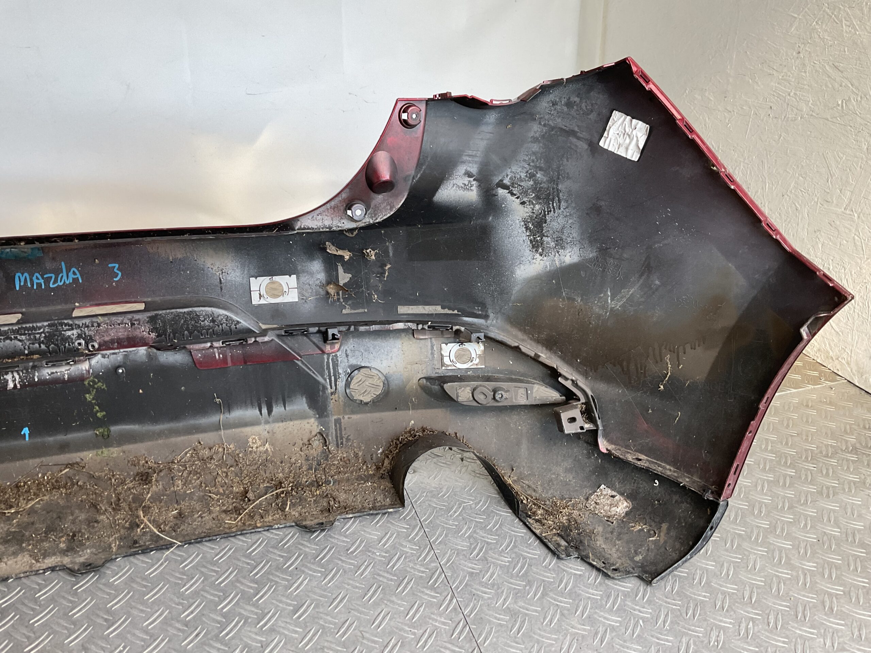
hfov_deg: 61.7
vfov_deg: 48.2
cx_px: 436
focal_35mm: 29
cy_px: 326
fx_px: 730
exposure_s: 1/60
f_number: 1.8
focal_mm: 3
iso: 40
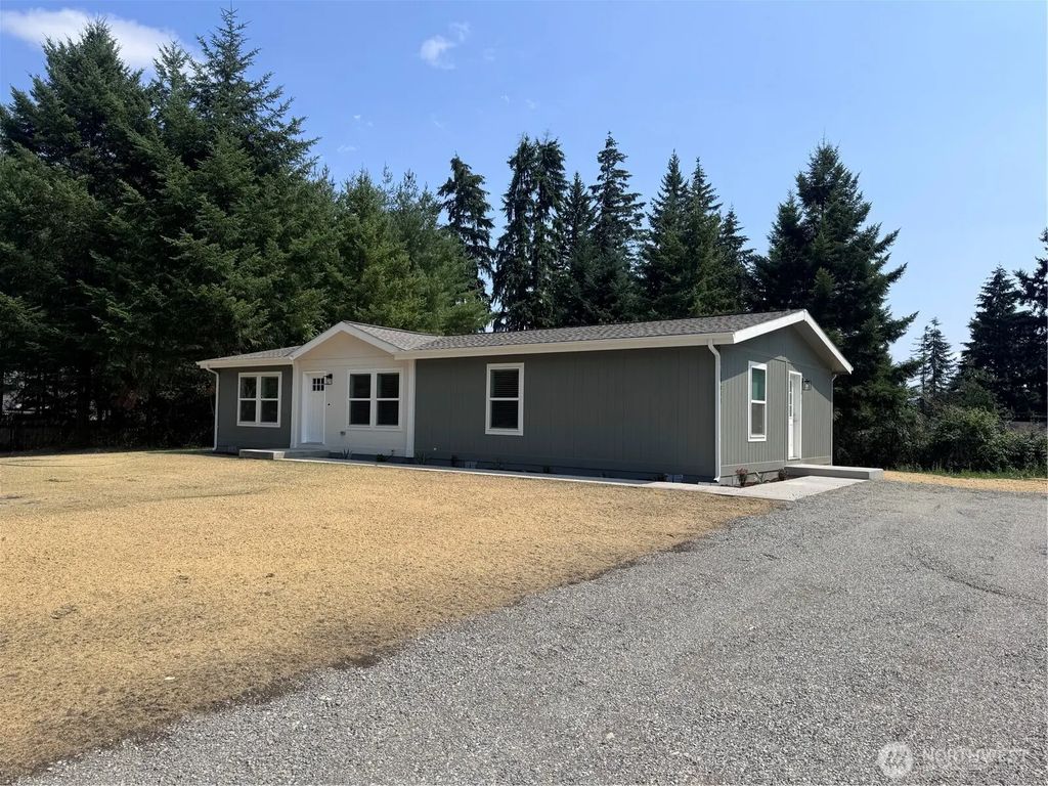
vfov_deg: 56.8
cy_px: 393
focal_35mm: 24
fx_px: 727
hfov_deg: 71.6
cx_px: 524
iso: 80
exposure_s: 1/5348
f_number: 1.78
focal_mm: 6.76
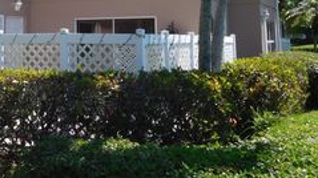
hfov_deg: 34.9
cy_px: -26
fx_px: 480
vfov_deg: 19.9
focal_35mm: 57
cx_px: 43
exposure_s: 1/1000
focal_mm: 4.5
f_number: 3.4
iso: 125
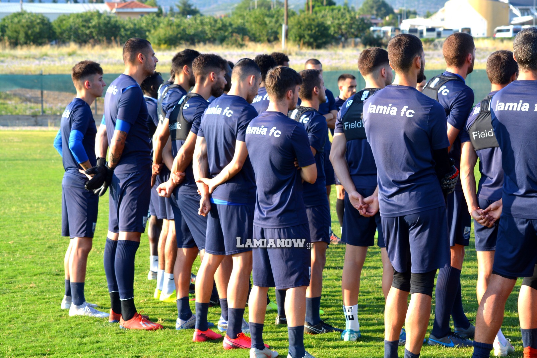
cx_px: 268
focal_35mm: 108
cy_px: 179
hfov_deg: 18.9
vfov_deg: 12.7
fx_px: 1611
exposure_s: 1/200
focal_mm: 72
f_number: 7.1
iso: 200
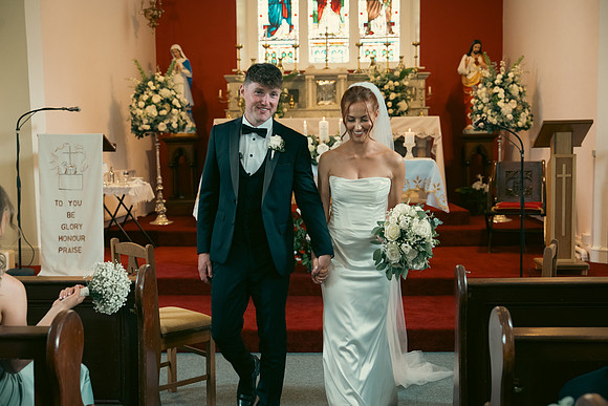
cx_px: 304
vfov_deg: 29.9
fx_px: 760
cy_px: 203
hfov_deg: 43.6
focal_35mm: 45
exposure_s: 1/200
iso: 2500
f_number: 3.5
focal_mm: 45
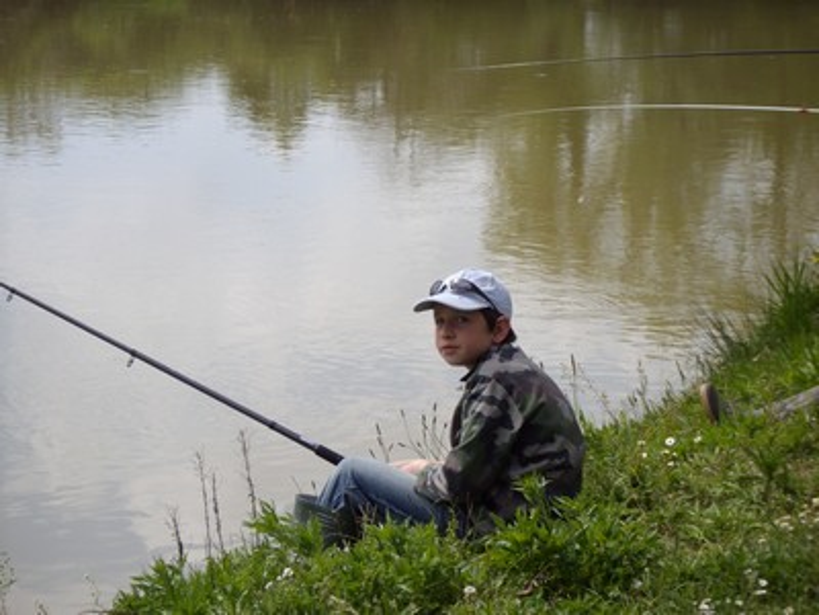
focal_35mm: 112
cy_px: 308
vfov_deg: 13.2
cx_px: 410
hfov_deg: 17.6
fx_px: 2650
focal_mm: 18.6
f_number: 5.2
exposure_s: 1/400
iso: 80
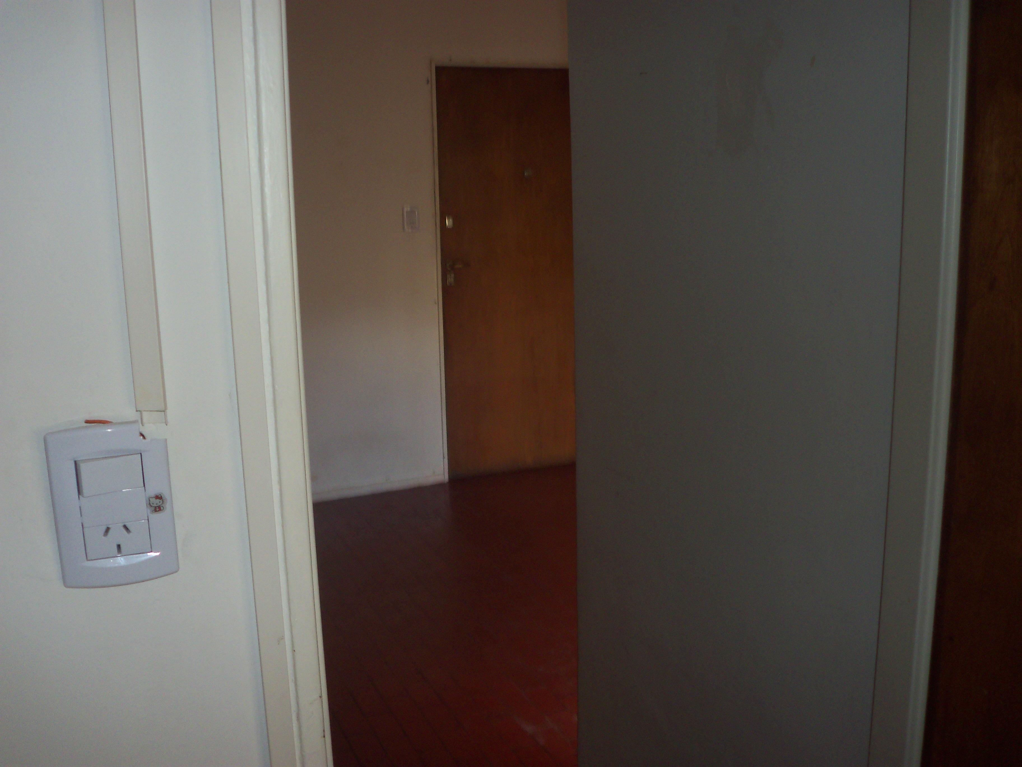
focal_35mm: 34
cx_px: 511
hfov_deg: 54.0
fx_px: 1004
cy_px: 384
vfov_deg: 41.8
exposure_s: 1/30
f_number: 2.9
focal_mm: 5.7
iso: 100
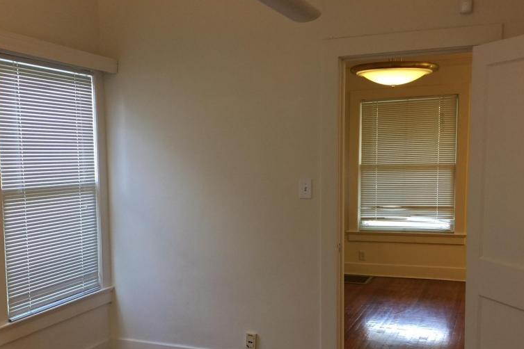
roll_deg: +0.8
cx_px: 239
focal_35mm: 41
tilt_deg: -4.0
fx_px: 597
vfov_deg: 32.5
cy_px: 217
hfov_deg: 47.4
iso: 32
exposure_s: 1/15
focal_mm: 4.15
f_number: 2.2
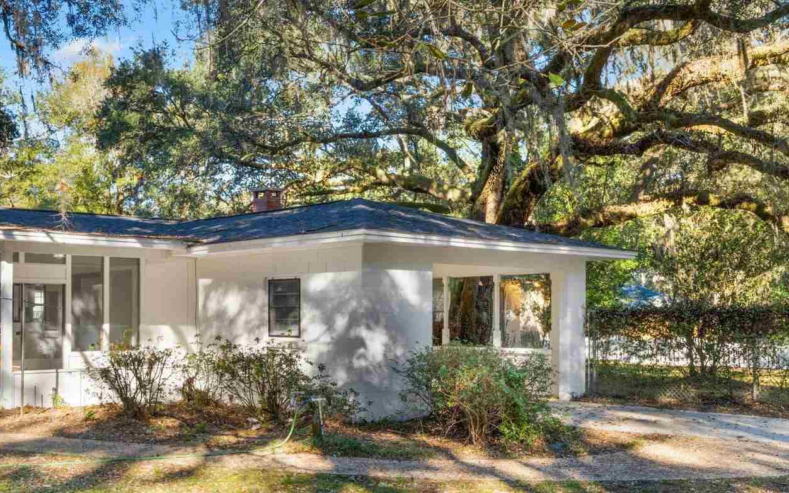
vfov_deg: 30.8
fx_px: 893
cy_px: 309
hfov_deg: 46.5
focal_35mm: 42
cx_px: 226
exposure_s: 1/80
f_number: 8
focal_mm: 16.6
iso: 400
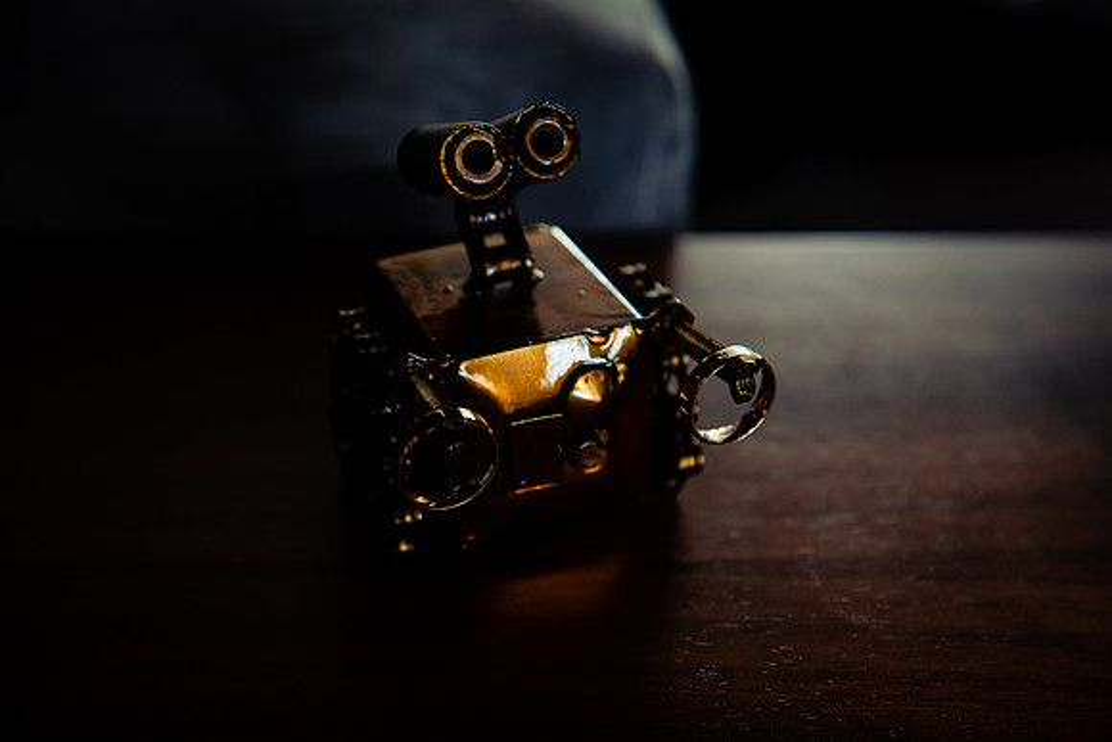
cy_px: 371
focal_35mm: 50
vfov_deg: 27.0
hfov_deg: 39.6
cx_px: 556
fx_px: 1545
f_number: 3.5
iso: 1250
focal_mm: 50
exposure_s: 1/100
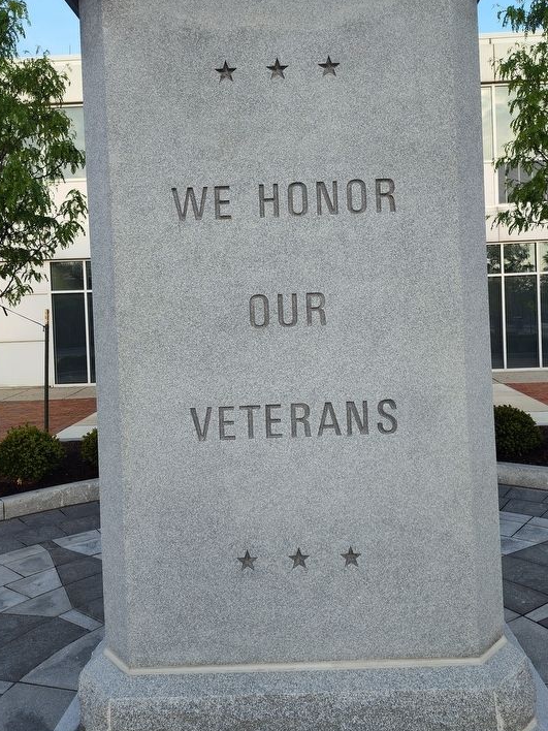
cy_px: 326
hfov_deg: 53.0
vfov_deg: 67.1
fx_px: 549
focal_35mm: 26
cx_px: 296
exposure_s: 1/399
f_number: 1.8
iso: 100
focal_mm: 5.56
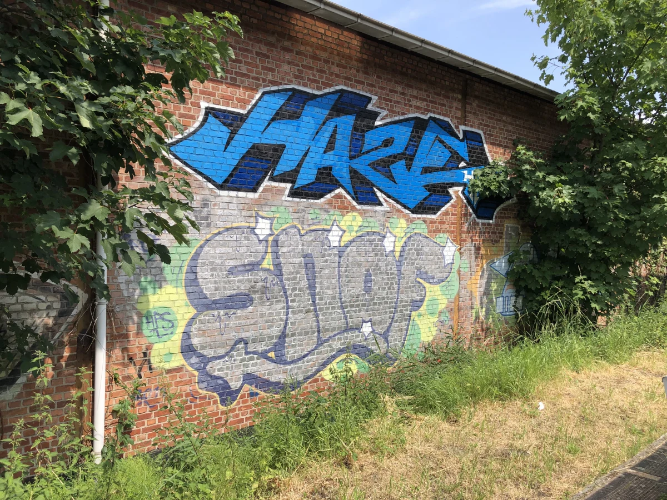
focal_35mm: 28
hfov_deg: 63.4
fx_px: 540
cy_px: 250
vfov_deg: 49.7
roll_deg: -1.7
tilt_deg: -1.1
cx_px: 334
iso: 20
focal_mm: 4
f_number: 1.8
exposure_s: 1/1066
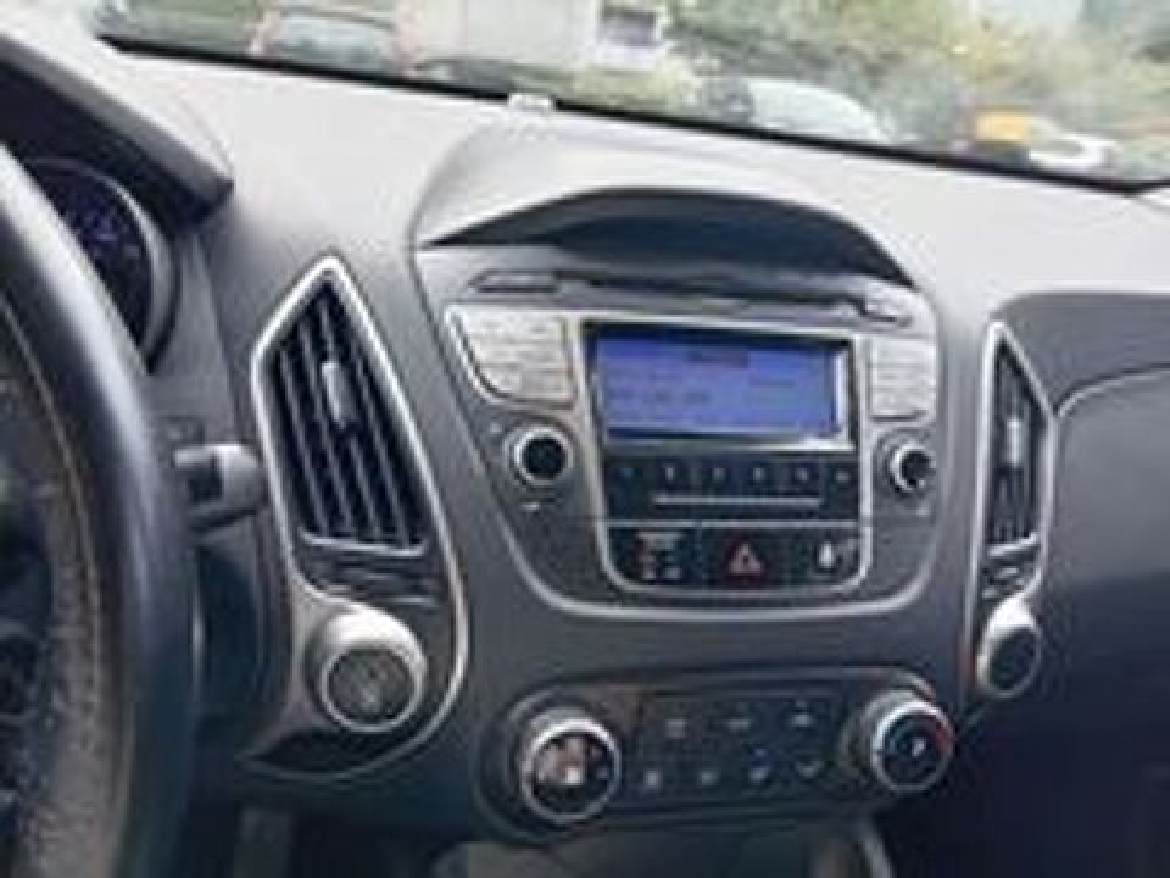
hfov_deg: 67.3
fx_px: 879
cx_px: 585
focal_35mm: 26
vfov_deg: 53.1
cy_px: 439
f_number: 1.8
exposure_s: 1/50
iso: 114
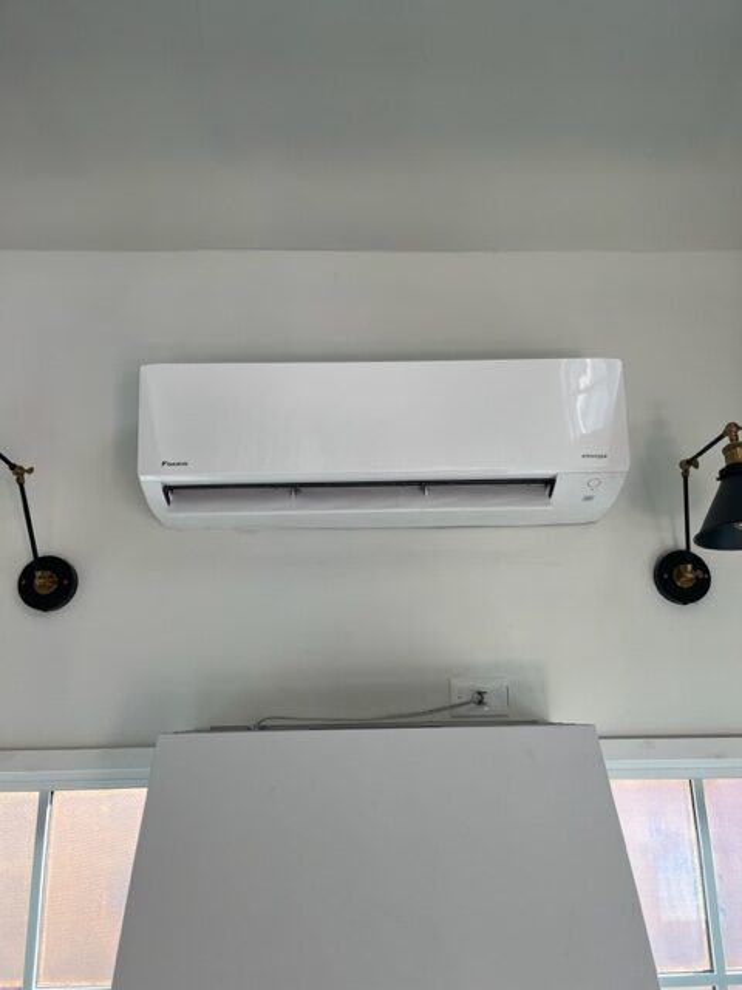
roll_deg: +1.0
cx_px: 371
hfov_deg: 53.1
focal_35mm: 26
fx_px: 743
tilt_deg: +17.6
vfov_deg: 67.3
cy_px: 495
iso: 50
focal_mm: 5.1
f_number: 1.6
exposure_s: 1/120
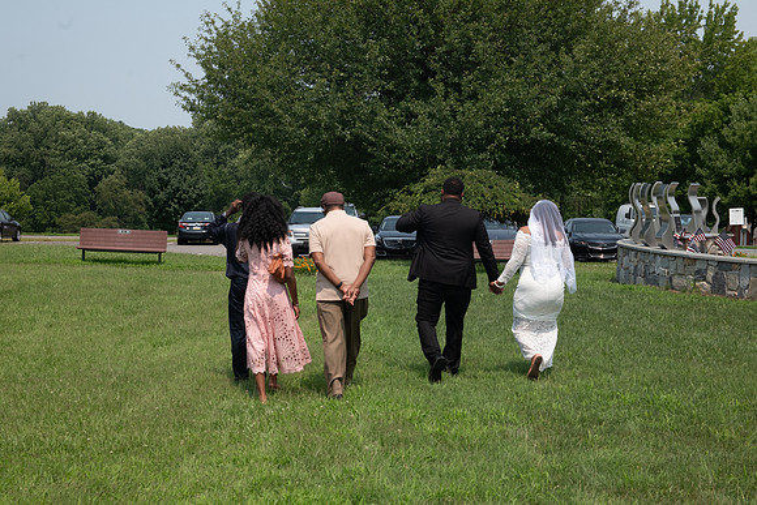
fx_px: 1535
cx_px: 378
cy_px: 252
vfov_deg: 18.7
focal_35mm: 73
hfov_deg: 27.7
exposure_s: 1/400
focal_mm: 70
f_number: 6.3
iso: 800
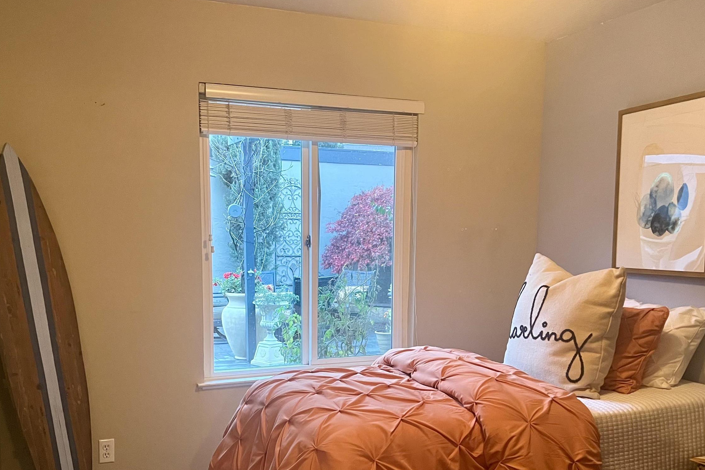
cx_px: 353
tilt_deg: -7.1
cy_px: 323
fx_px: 725
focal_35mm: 37
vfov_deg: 35.5
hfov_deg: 51.9
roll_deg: -0.3
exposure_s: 1/60
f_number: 1.5
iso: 500
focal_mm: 5.7
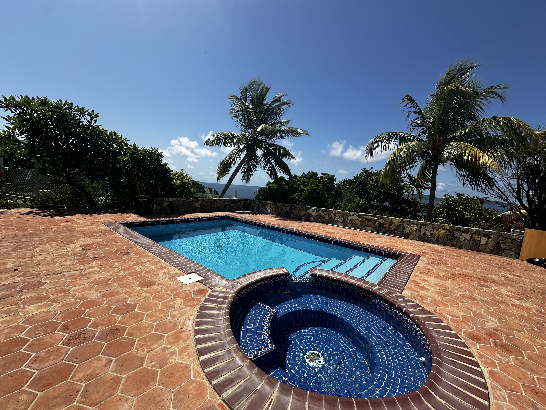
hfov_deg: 102.1
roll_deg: -4.4
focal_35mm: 14
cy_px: 205
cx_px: 273
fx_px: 221
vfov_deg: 85.7
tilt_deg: -4.0
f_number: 2.2
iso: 50
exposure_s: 1/2747
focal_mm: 2.22
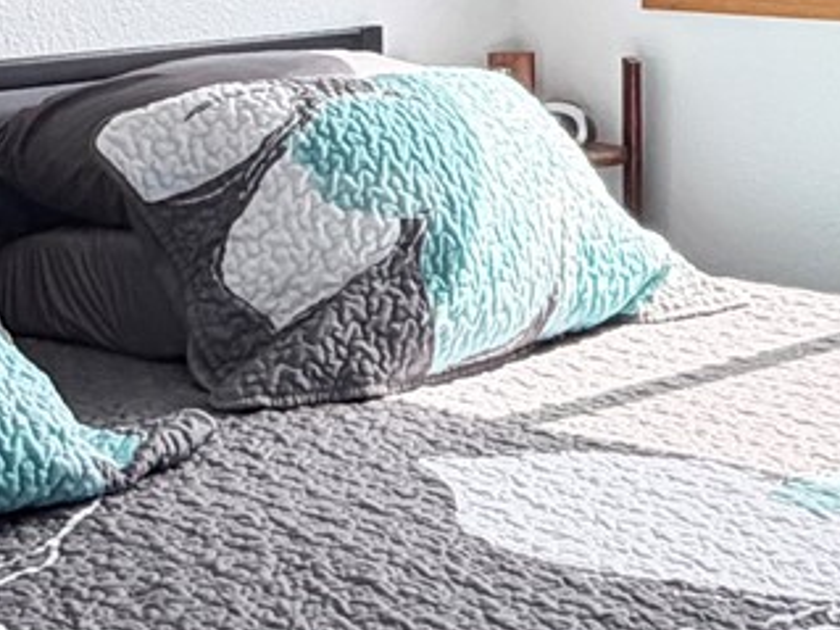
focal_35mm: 90
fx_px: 2183
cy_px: -132
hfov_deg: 21.6
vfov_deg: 15.8
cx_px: 629
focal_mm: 2.22
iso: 64
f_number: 2.2
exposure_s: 1/223
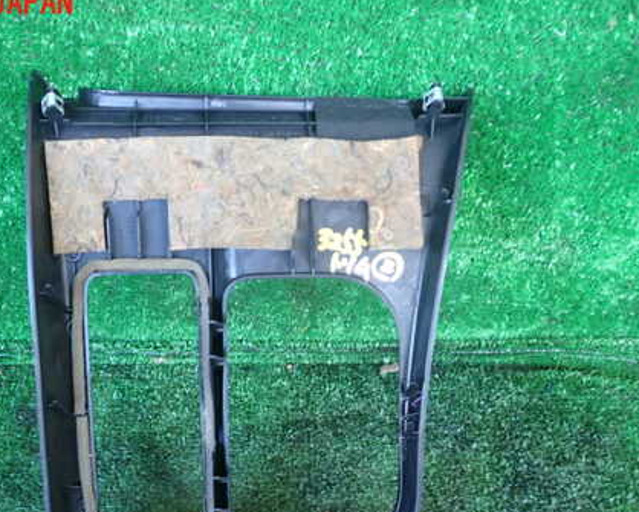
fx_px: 795
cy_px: 329
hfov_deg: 43.6
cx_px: 254
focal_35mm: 42
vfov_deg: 35.5
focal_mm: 5.4
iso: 250
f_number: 2.3
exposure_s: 1/30
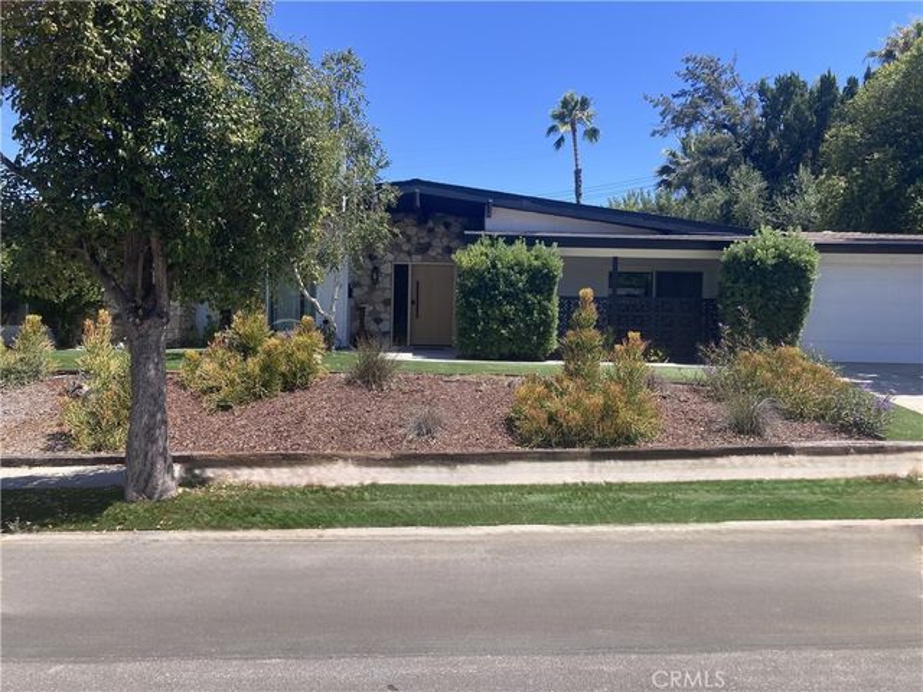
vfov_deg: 49.7
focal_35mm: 28
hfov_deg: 63.4
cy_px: 346
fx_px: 747
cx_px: 462
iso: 20
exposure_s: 1/1372
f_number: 1.8
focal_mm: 3.99
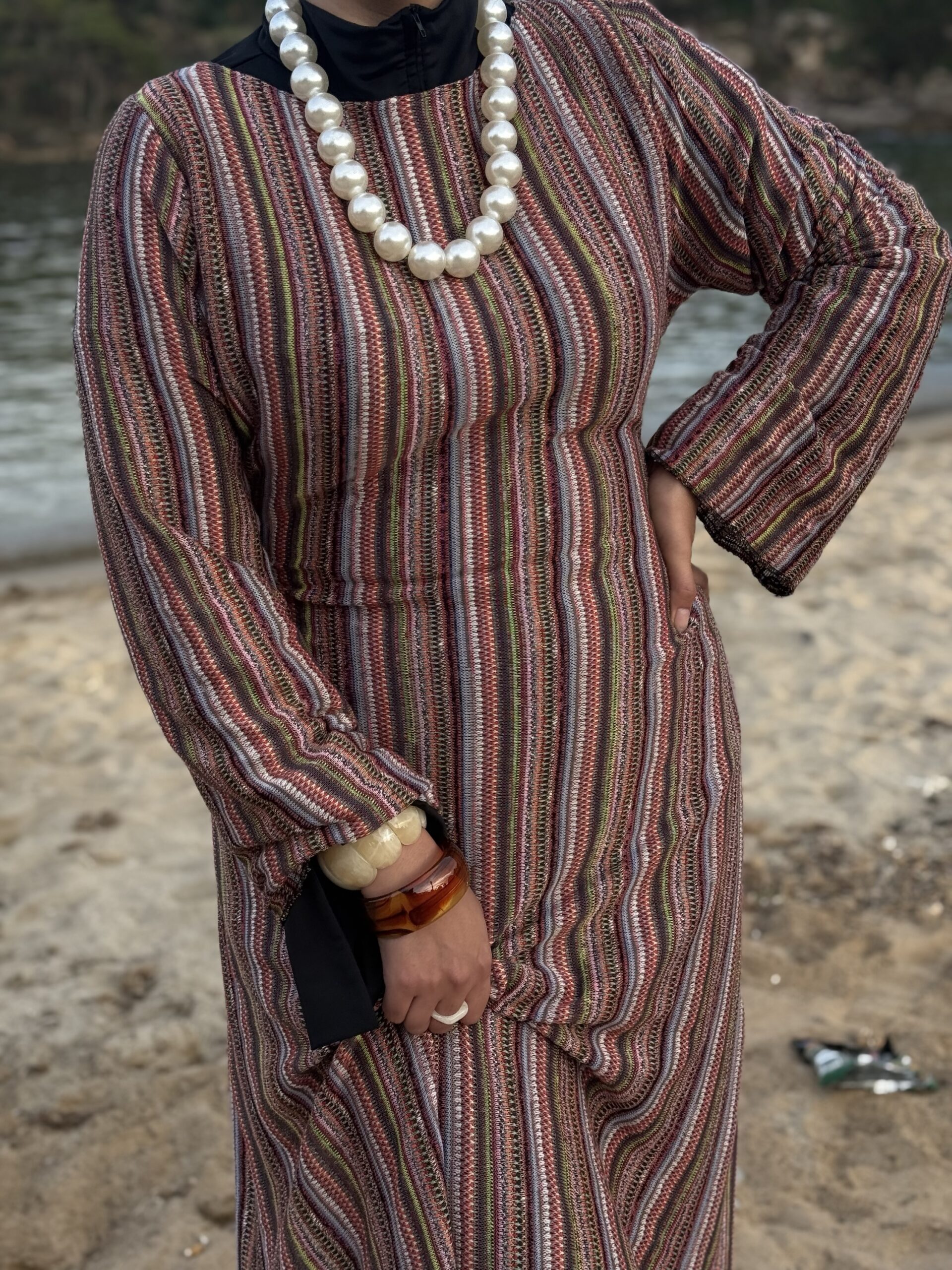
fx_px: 1760
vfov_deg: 39.7
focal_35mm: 48
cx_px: 476
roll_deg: +1.8
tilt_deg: -16.2
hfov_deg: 30.3
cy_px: 635
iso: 64
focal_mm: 6.76
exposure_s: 1/611
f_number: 1.78
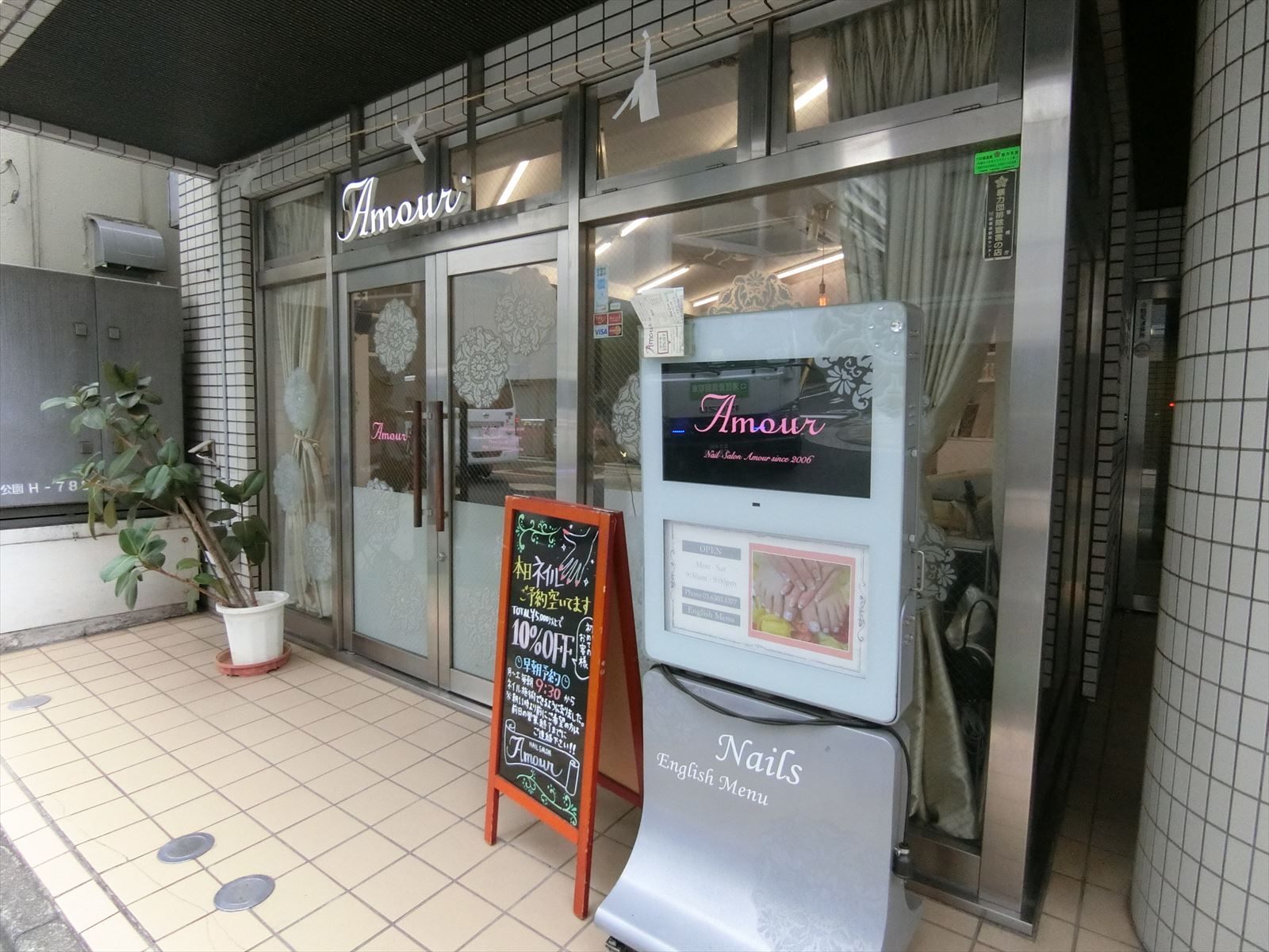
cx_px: 634
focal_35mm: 19
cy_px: 476
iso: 800
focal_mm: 4.06
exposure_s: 1/1000
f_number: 2.7
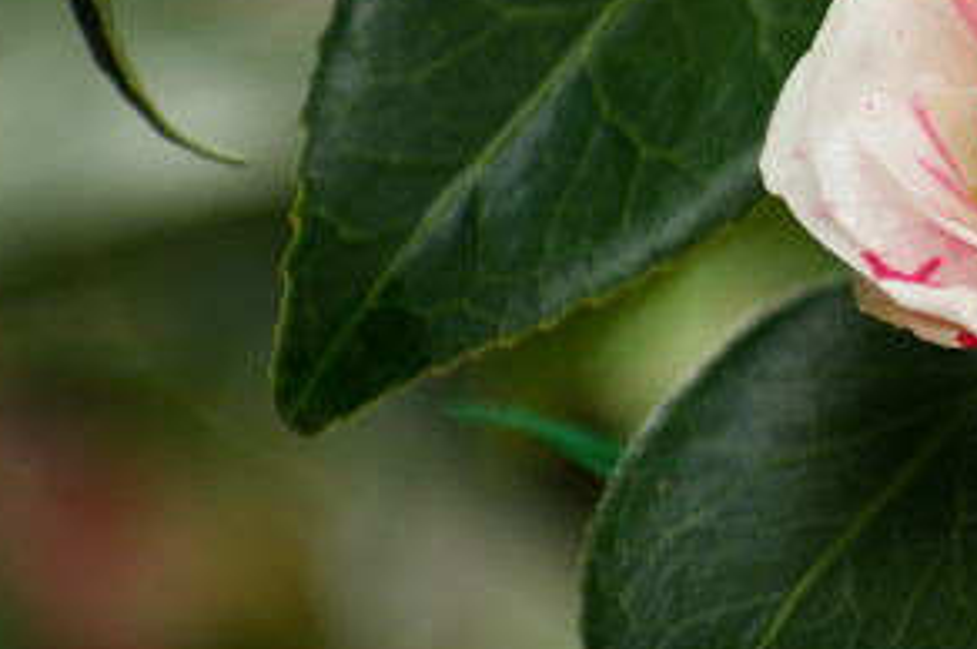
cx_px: 1020
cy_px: 127
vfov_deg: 3.1
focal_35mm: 444
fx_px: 12039
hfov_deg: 4.6
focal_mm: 135
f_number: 2.8
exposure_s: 1/200
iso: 100
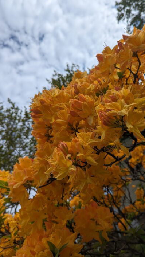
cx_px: 93
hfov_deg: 42.5
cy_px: 131
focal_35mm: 27
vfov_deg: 69.9
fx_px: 185
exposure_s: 1/3906
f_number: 1.85
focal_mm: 6.81
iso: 39
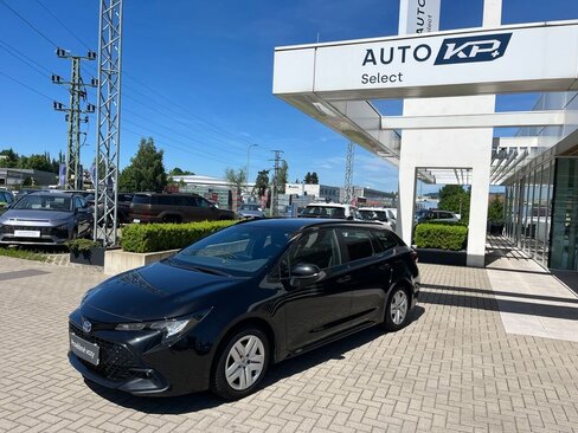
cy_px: 216
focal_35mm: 26
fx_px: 434
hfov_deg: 67.3
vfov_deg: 53.1
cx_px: 289
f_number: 1.6
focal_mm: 5.1
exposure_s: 1/4854
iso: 50
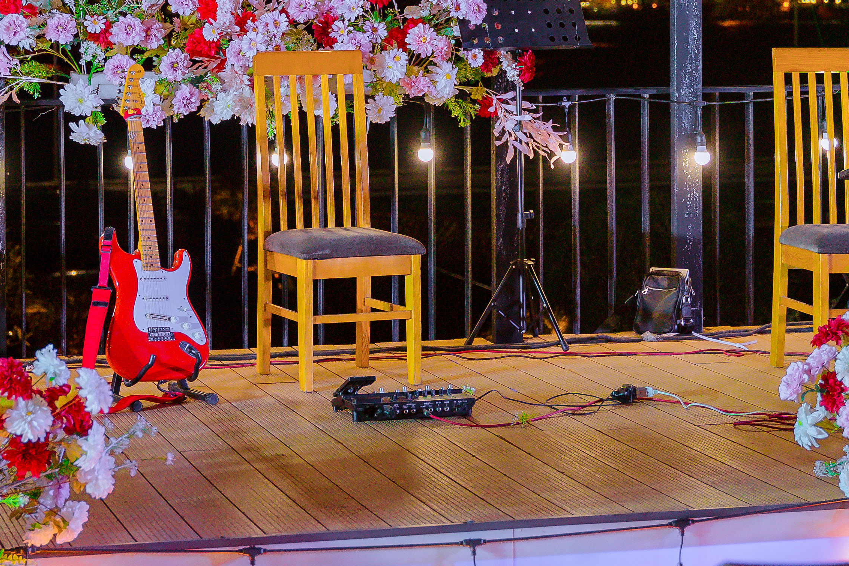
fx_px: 2543
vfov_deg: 12.6
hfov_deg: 18.9
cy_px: 45
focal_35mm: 108
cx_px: 371
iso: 800
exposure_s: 1/125
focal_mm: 40.7
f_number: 3.2
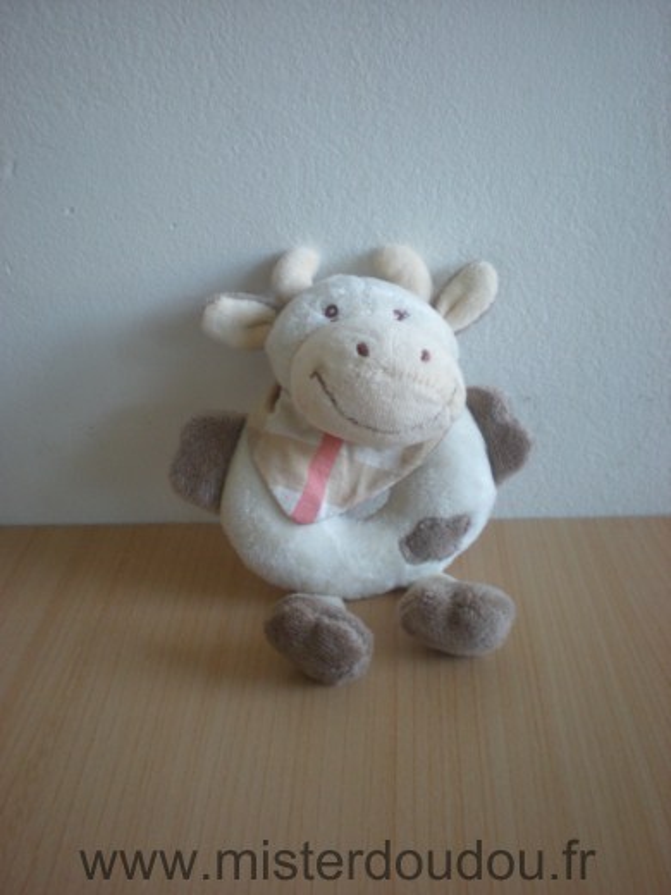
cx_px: 336
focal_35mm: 38
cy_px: 448
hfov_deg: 37.7
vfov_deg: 49.0
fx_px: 982
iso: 200
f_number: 3.1
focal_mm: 6.3
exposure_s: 1/32.2
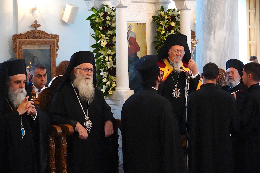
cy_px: 86
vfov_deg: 15.9
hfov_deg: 23.6
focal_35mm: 86
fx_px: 621
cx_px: 130
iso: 25600
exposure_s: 1/500
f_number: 5.6
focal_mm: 86
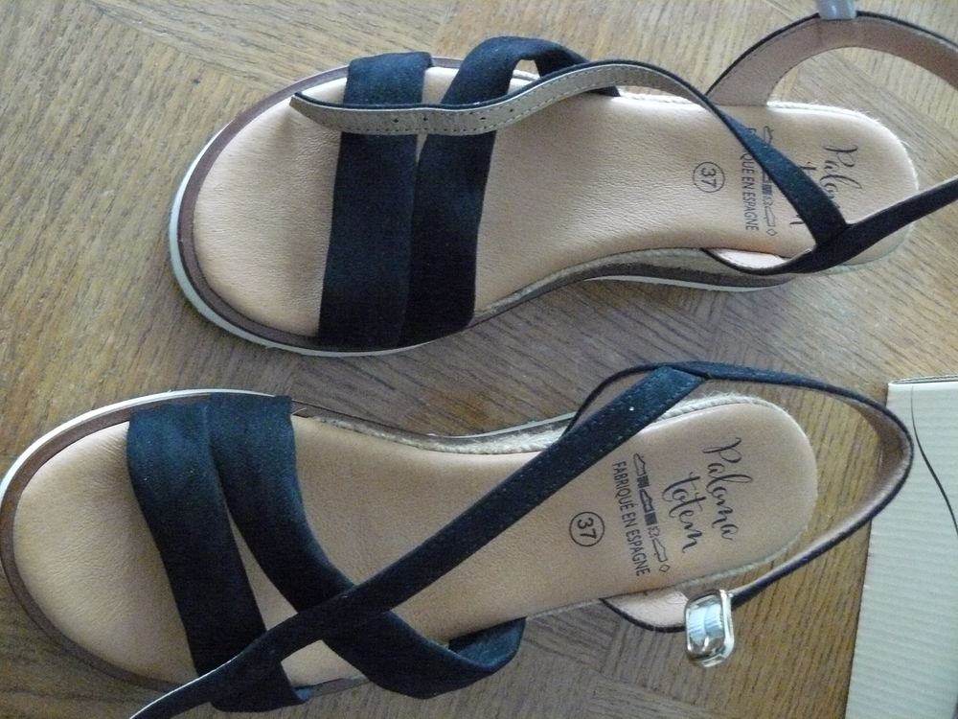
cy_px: 360
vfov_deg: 39.7
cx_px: 479
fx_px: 996
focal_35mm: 36
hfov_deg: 51.4
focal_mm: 6
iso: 800
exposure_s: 1/8
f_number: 2.8
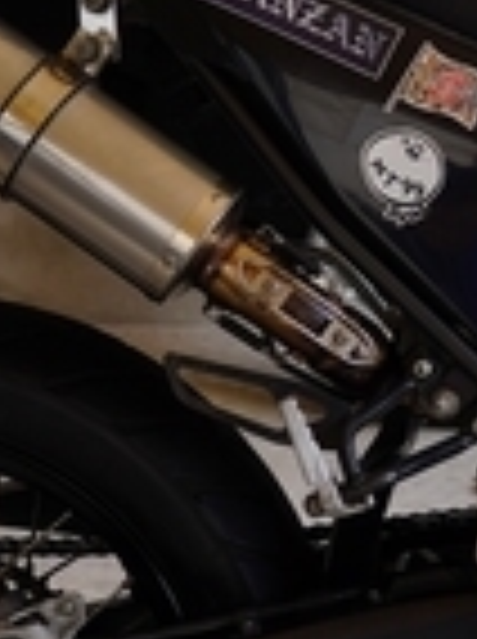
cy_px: 133
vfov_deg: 15.1
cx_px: 760
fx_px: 2396
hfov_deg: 10.9
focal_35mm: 130
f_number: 4
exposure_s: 1/60
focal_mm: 24
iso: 100
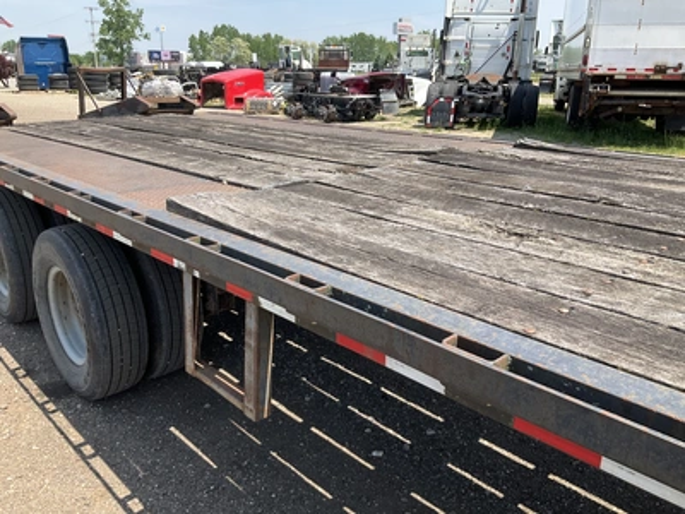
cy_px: 257
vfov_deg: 48.2
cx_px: 342
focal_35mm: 29
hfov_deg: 61.7
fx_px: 574
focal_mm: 3
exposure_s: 1/962
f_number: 1.8
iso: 25
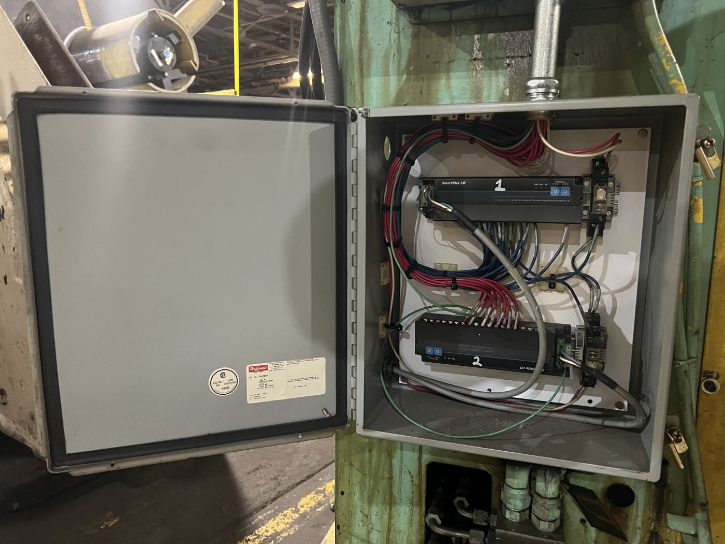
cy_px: 272
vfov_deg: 53.1
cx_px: 362
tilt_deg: -9.4
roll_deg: -0.9
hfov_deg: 67.3
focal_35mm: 26
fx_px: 545
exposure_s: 1/30
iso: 640
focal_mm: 5.7
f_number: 1.5
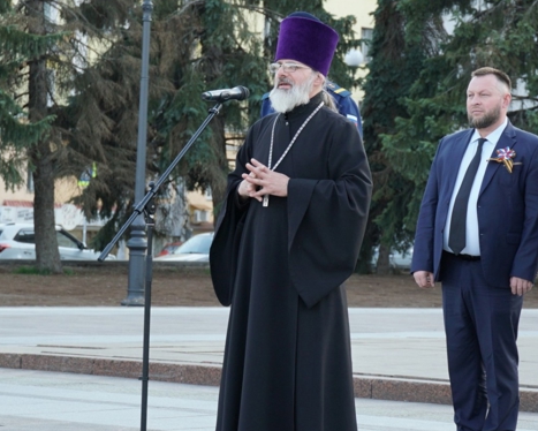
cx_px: 416
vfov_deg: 12.0
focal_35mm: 129
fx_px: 2051
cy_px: 239
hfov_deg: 14.9
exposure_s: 1/100
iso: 200
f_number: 5.6
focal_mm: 57
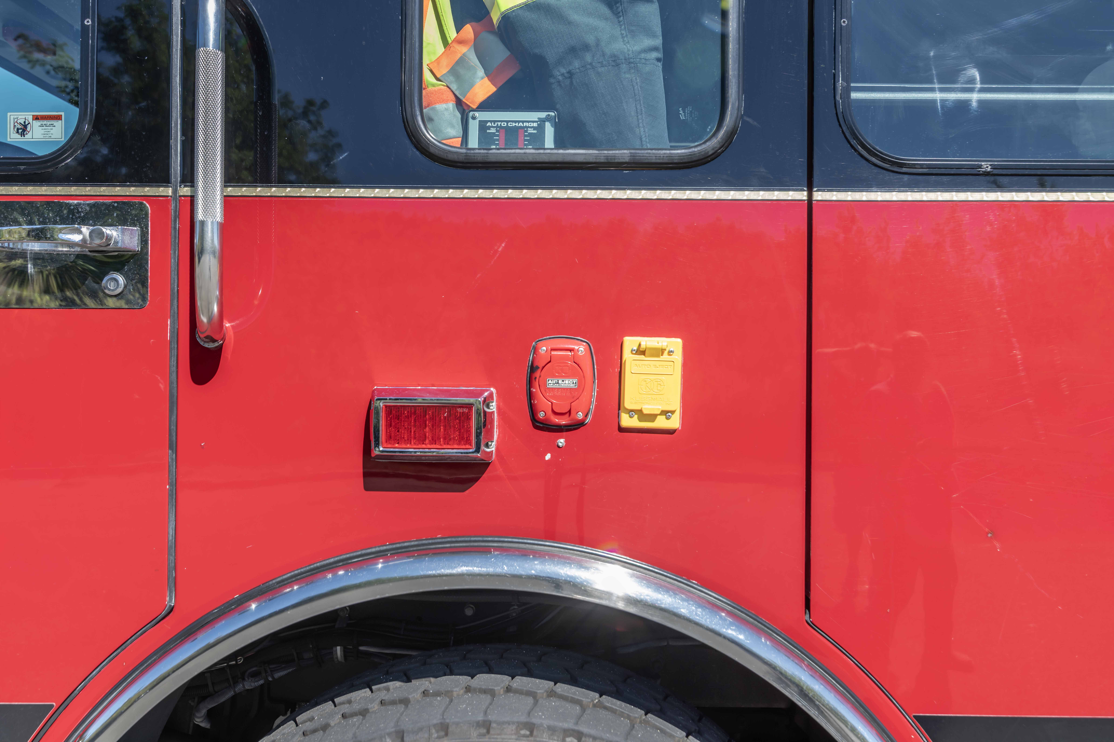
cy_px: 371
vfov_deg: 46.4
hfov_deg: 65.5
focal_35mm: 28
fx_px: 866
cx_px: 557
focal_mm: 28
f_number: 9
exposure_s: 1/125
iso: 100
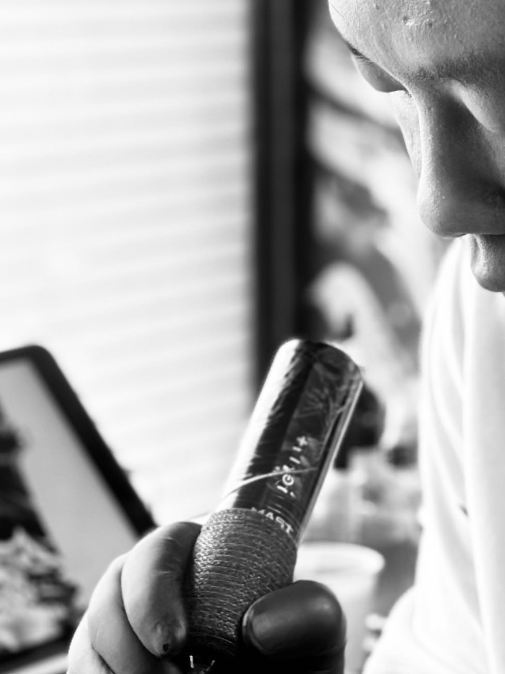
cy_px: 158
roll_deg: -0.8
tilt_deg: -4.1
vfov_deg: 13.3
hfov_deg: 9.9
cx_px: 626
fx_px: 2879
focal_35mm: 148
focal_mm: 6.86
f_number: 1.78
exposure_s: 1/128
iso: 64
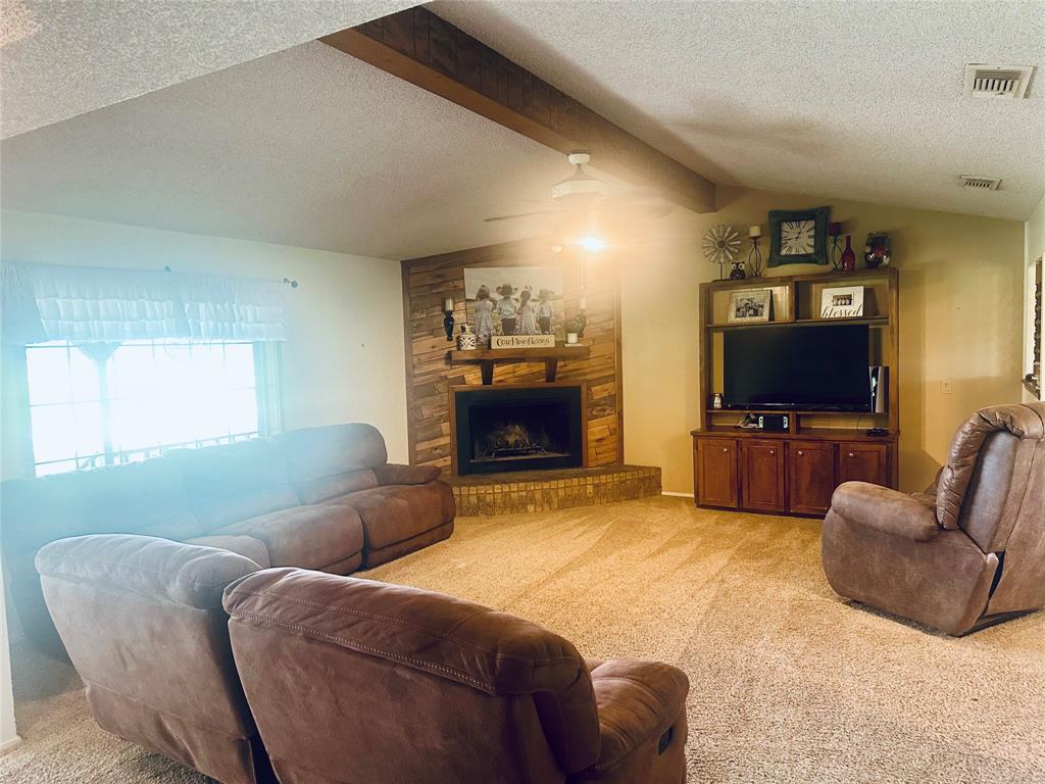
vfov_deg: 56.8
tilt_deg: -3.6
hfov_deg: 71.6
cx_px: 522
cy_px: 392
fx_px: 725
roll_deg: +1.3
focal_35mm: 24
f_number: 1.78
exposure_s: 1/60
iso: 400
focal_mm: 6.86
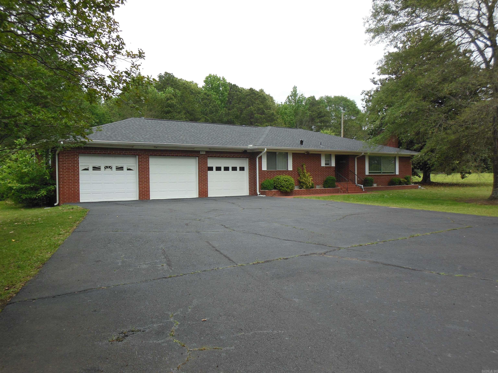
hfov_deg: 61.7
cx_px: 249
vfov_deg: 48.2
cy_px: 186
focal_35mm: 29
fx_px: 417
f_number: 3.3
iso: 125
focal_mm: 5.2
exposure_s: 1/800
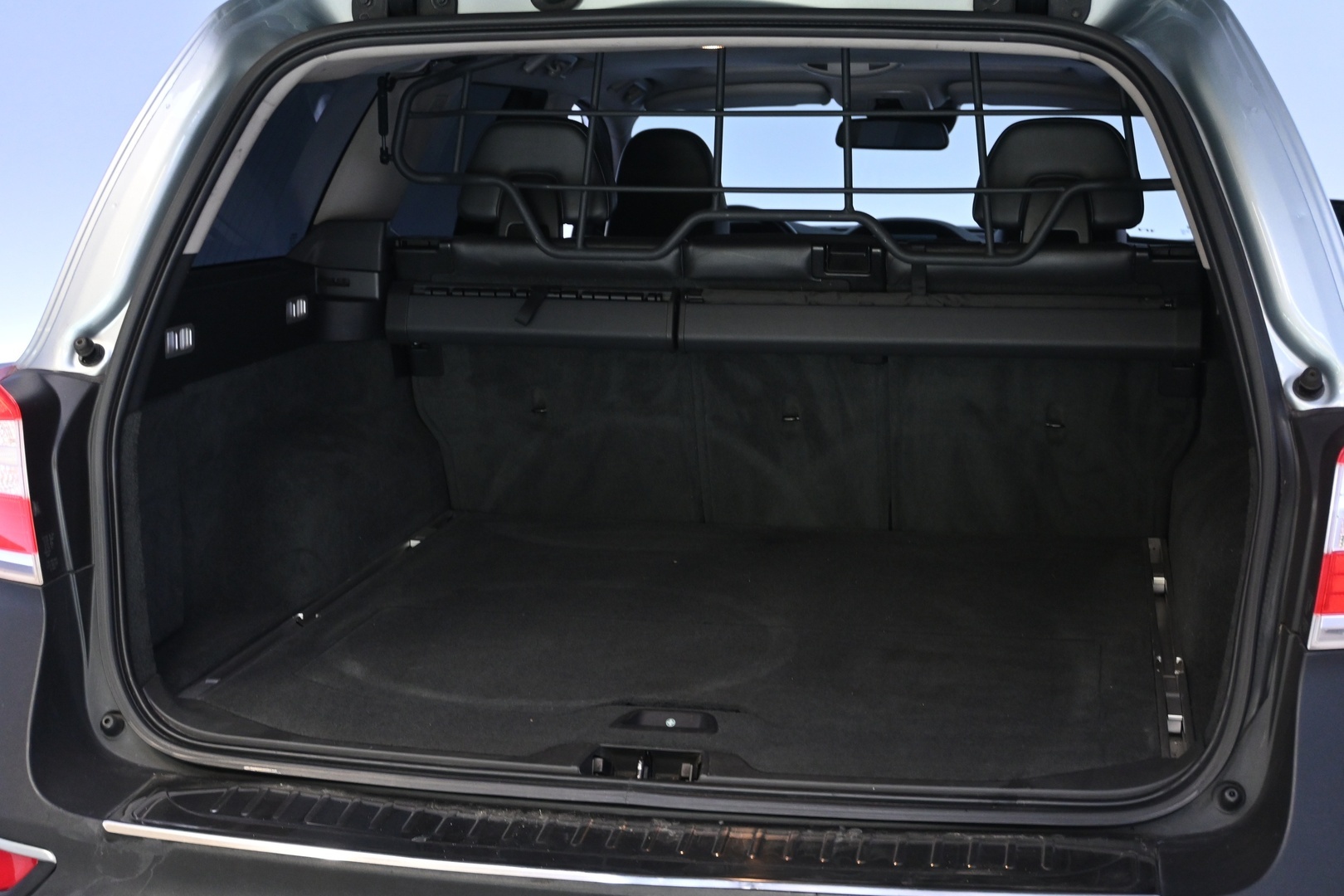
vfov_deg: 25.8
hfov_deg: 37.9
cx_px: 672
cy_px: 448
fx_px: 1960
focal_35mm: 52
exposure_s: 1/60
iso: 1600
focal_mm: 35
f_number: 5.3
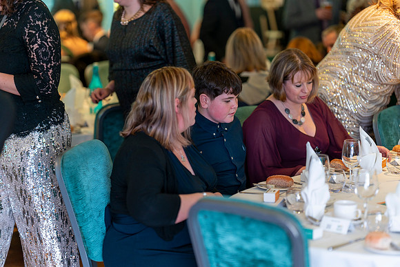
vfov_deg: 16.1
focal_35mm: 85
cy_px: 134
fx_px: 945
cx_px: 200
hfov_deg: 23.9
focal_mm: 85
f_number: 1.6
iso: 500
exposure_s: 1/160
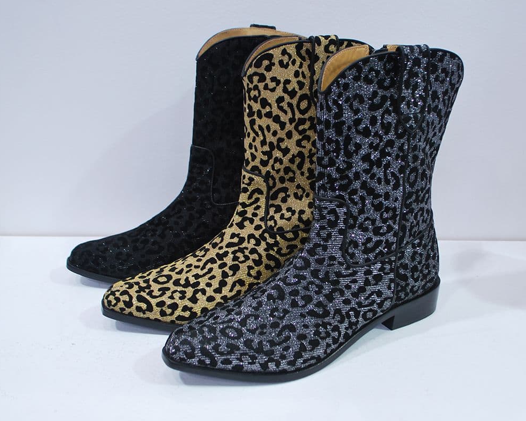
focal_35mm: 34
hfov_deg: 52.8
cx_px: 280
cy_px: 210
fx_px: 529
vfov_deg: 43.4
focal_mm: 20
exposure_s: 1/100
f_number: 5
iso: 200
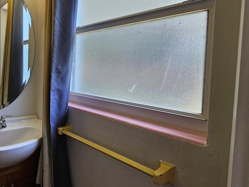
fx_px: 173
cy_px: 81
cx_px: 71
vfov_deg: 56.6
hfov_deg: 68.2
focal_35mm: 24
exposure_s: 1/120
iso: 100
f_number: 2.2
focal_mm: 2.2
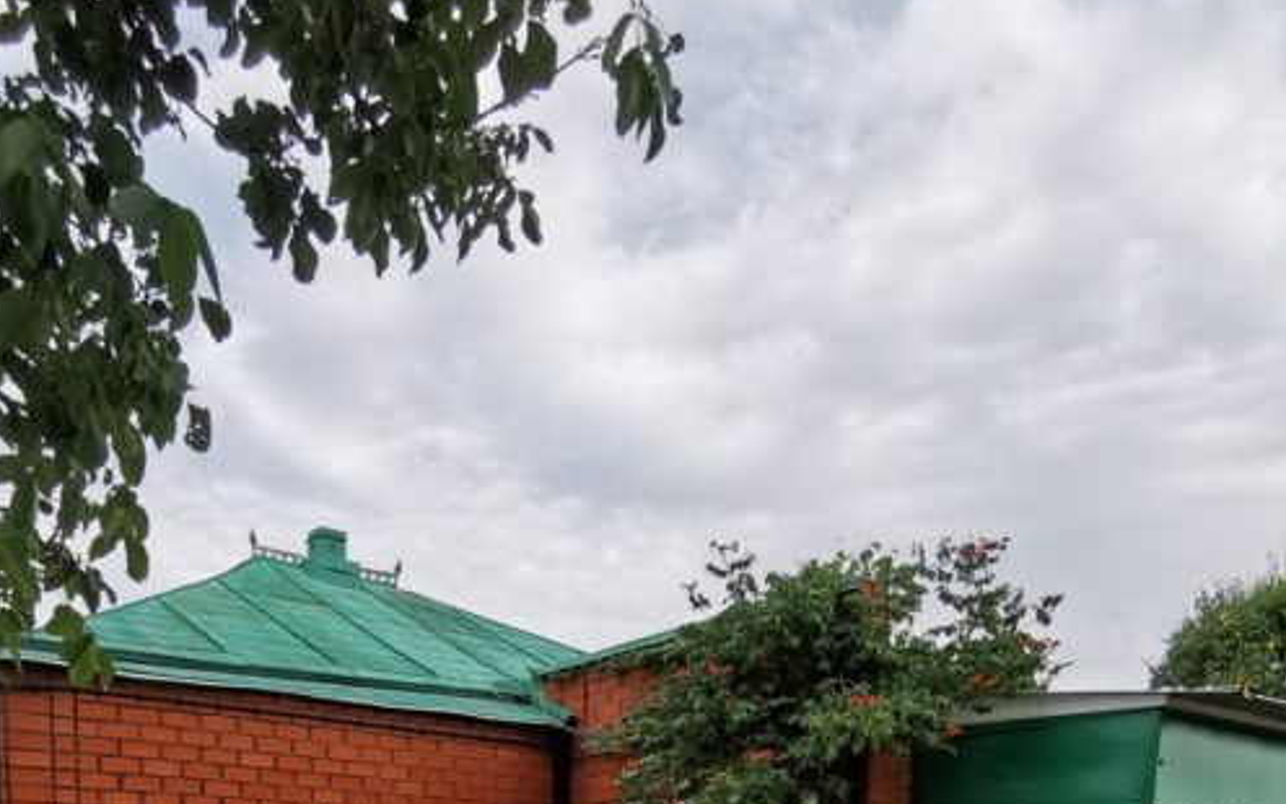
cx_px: 477
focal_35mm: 35
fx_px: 1227
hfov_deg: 54.7
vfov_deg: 30.0
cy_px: 1006
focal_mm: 2.35
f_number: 2.2
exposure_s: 1/303
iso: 50
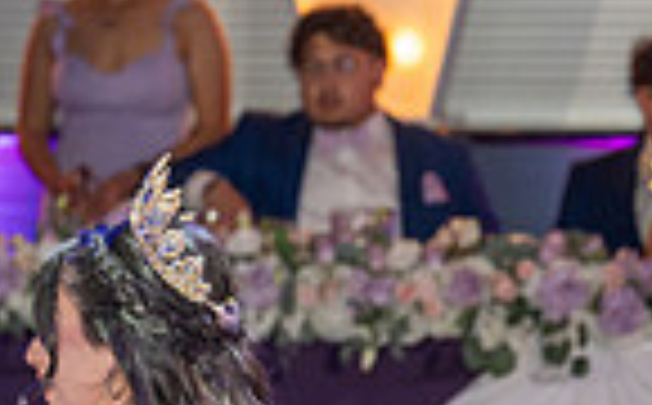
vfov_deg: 4.5
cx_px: 31
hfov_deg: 7.3
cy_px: 718
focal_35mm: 286
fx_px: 5072
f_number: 3.5
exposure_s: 1/125
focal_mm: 70
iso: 1000
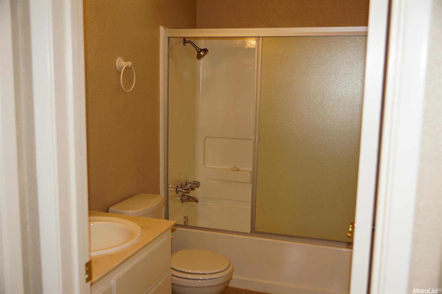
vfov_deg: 36.8
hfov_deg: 53.2
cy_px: 147
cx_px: 221
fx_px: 442
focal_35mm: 36
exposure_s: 1/60
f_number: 4
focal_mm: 24
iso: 125
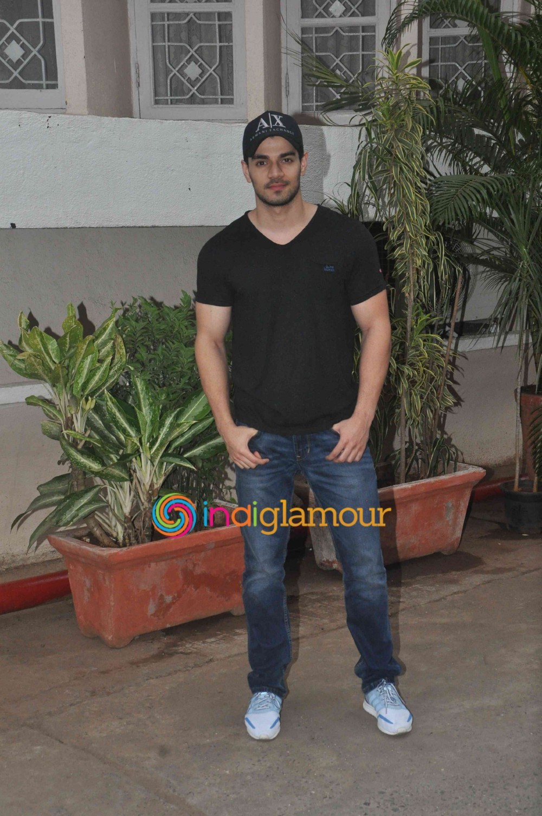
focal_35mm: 63
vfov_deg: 31.9
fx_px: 1427
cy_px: 408
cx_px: 271
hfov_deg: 21.5
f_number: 10
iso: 1000
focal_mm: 42
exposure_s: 1/250
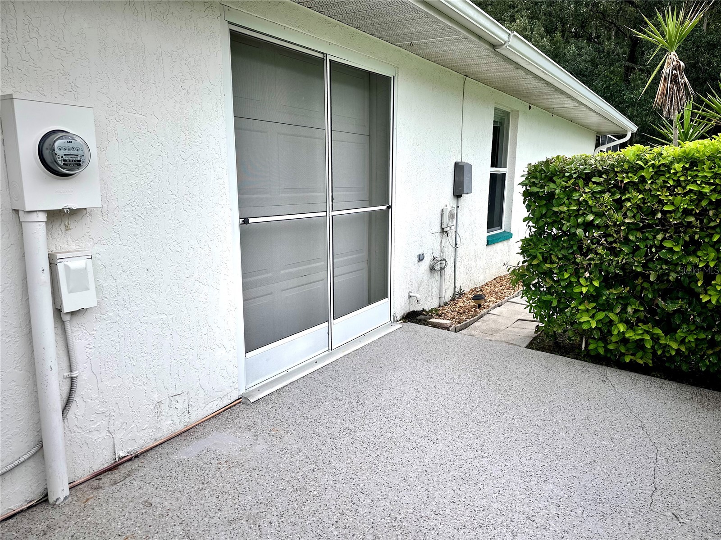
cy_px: 270
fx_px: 500
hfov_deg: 71.6
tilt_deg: -10.0
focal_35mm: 24
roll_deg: +0.3
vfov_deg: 56.8
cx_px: 360
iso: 80
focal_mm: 6.86
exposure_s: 1/864
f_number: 1.78
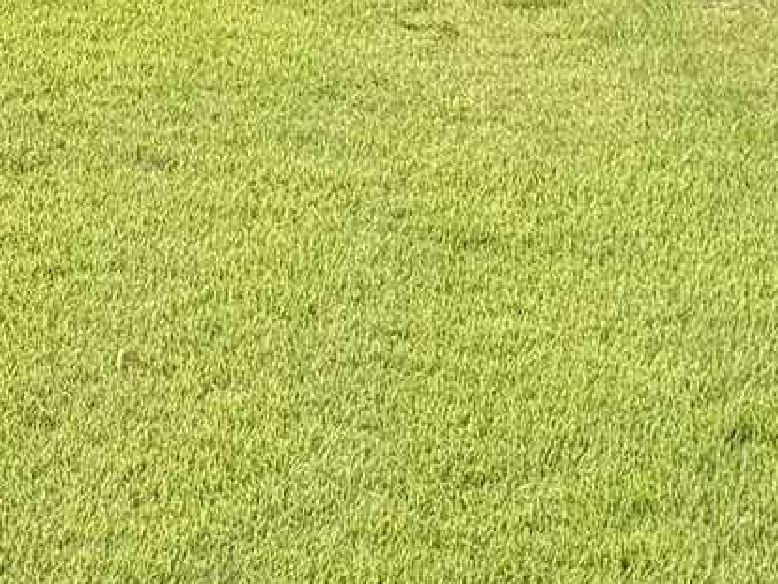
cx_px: 107
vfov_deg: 8.2
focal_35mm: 178
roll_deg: +1.1
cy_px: -250
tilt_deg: -5.7
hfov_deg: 11.0
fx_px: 4003
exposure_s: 1/1437
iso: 80
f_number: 1.78
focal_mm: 6.76
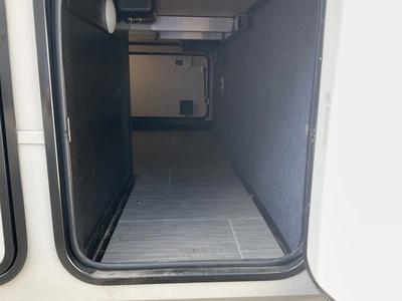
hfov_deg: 61.7
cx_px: 201
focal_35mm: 29
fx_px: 337
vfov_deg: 48.2
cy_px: 150
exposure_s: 1/181
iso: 25
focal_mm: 3
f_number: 1.8
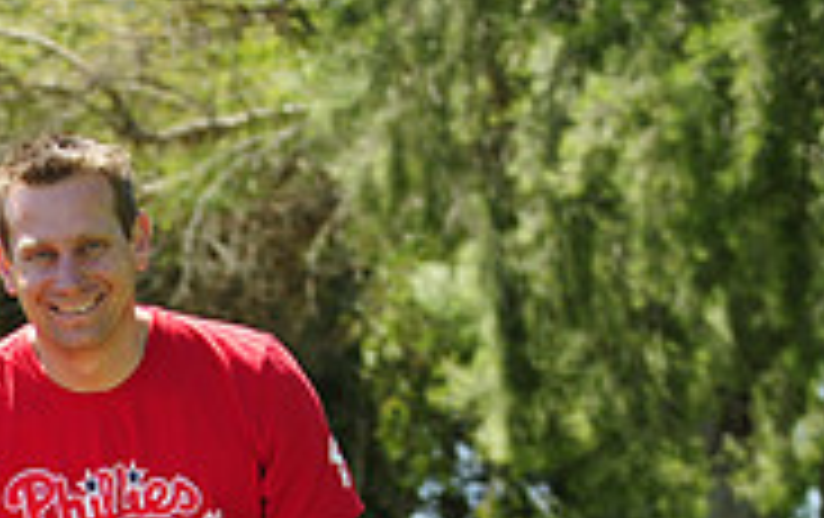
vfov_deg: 3.9
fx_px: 7602
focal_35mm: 338
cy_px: 705
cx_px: -468
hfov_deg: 6.1
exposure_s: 1/640
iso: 200
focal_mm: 70
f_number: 4.5
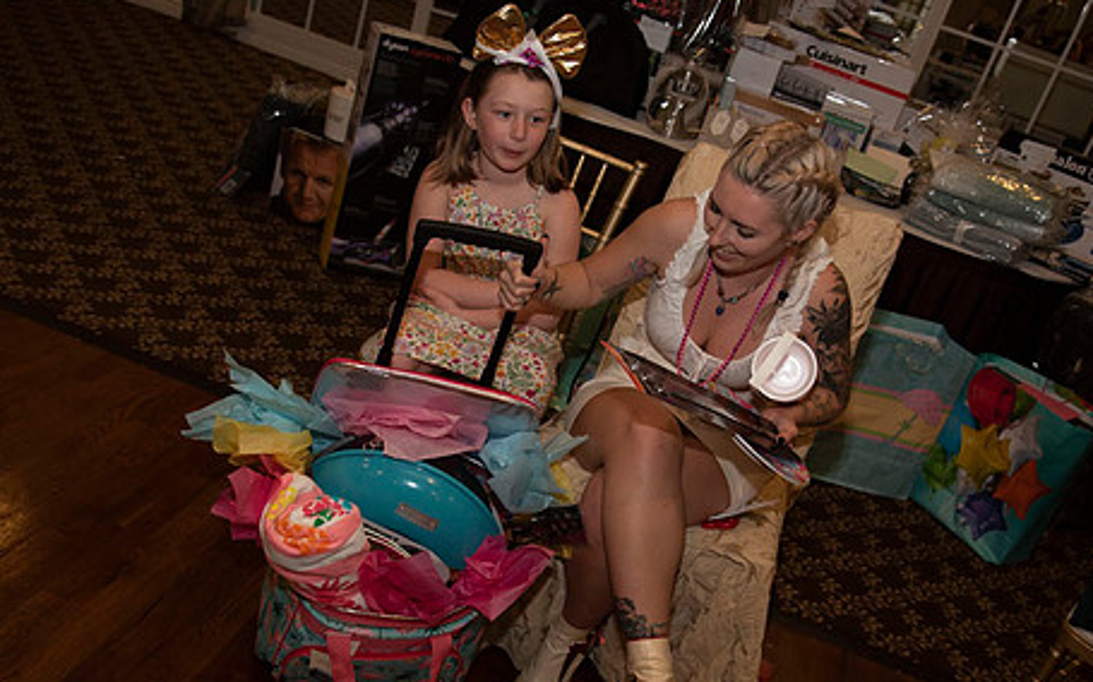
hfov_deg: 50.4
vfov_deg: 32.5
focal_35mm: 39
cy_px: 450
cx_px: 553
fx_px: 1161
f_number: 4
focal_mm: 30
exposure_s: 1/200
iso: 640
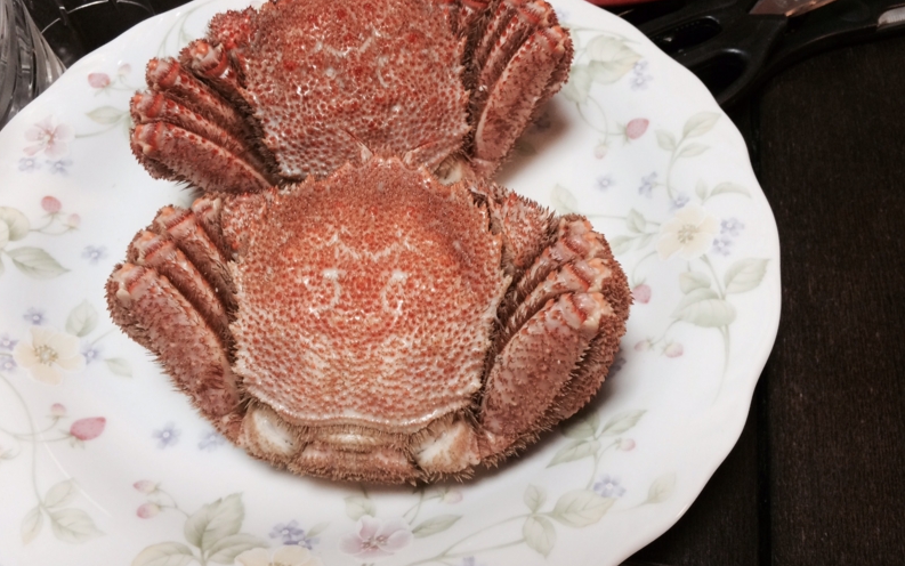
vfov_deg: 40.6
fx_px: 765
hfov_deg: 61.2
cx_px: 451
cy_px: 250
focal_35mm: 31
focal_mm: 4.15
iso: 100
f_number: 2.2
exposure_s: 1/30
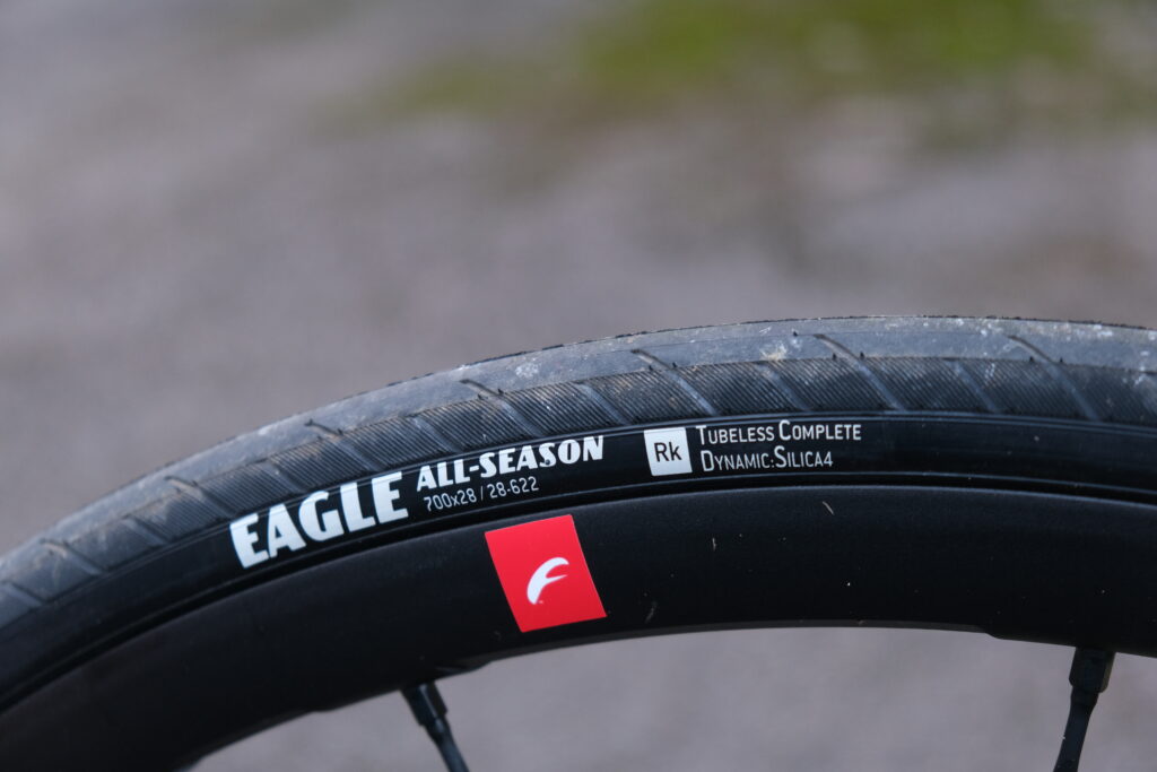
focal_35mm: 61
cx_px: 578
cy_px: 386
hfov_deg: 32.9
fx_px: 1961
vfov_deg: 22.3
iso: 800
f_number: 4
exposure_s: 1/52
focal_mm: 40.7
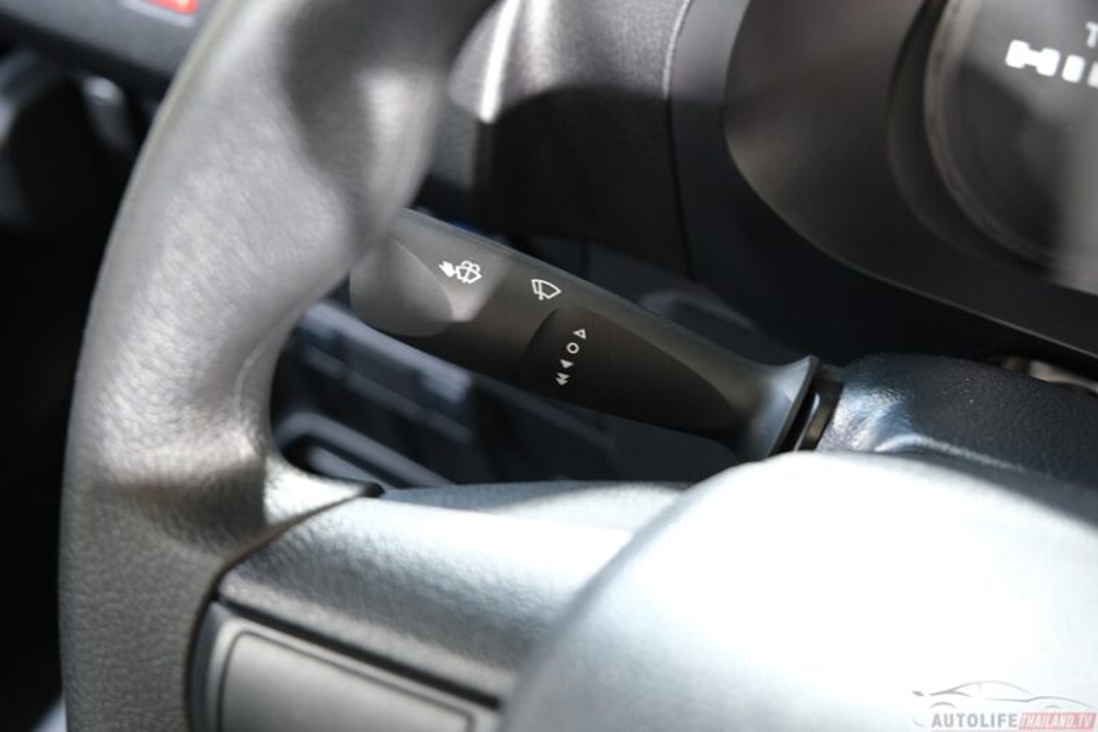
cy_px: 366
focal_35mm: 42
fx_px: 1281
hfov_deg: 46.4
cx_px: 549
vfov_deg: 31.9
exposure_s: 1/34
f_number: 3.2
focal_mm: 27.7
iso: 1000
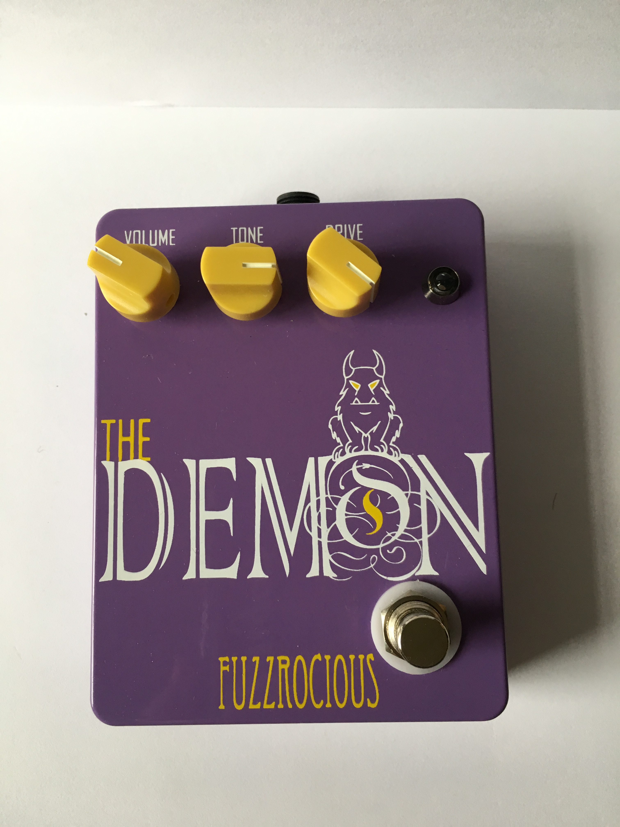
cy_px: 414
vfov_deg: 61.7
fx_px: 693
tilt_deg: -83.2
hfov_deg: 48.2
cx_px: 310
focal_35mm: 29
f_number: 2.2
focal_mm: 4.15
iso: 40
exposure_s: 1/30
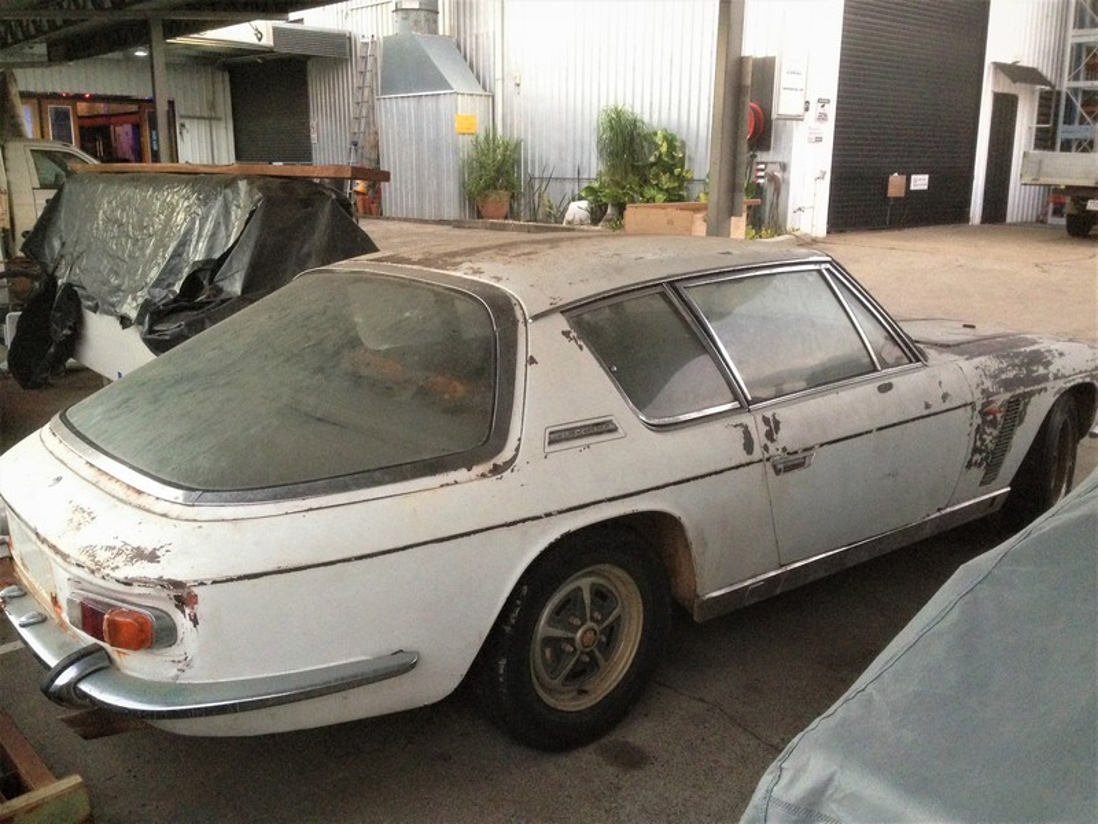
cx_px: 549
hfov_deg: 55.4
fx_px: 1047
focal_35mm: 33
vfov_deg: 42.9
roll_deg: -0.4
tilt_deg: -13.8
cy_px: 412
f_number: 2.4
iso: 400
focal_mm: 4.12
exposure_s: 1/20
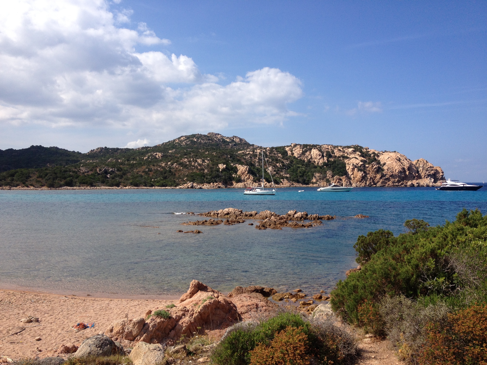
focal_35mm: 35
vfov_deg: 40.7
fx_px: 492
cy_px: 182
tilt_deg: -2.5
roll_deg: +0.4
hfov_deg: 52.6
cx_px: 244
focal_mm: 4.28
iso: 50
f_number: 2.4
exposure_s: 1/1905
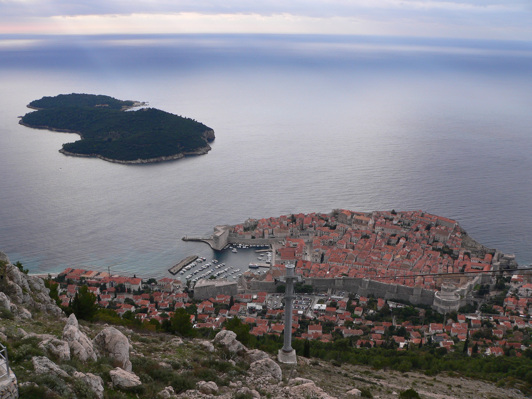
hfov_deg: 51.4
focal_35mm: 36
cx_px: 266
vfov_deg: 39.7
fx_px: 553
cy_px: 200
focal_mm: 6
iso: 80
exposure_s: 1/200
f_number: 4
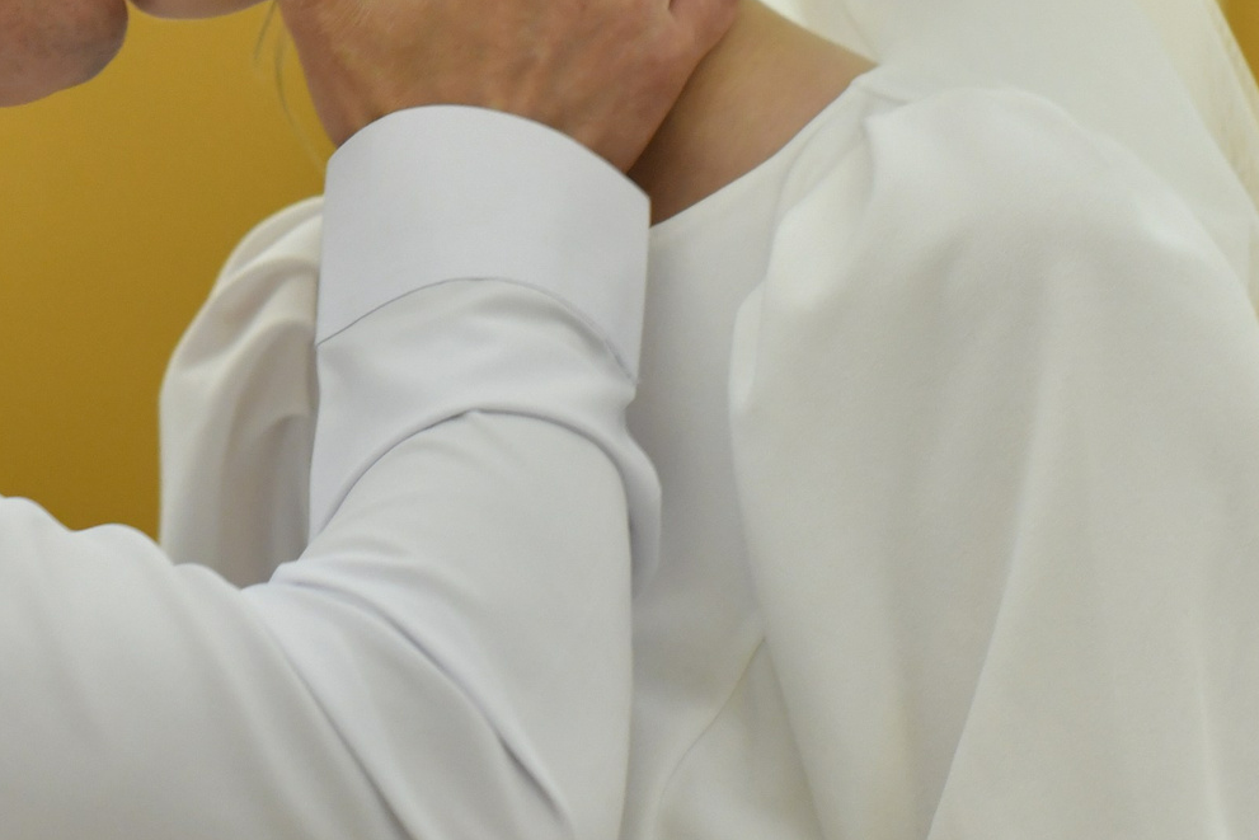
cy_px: -179
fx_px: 5421
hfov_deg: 13.1
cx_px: 111
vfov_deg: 8.8
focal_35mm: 155
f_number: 3.5
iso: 1250
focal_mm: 50
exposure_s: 1/100
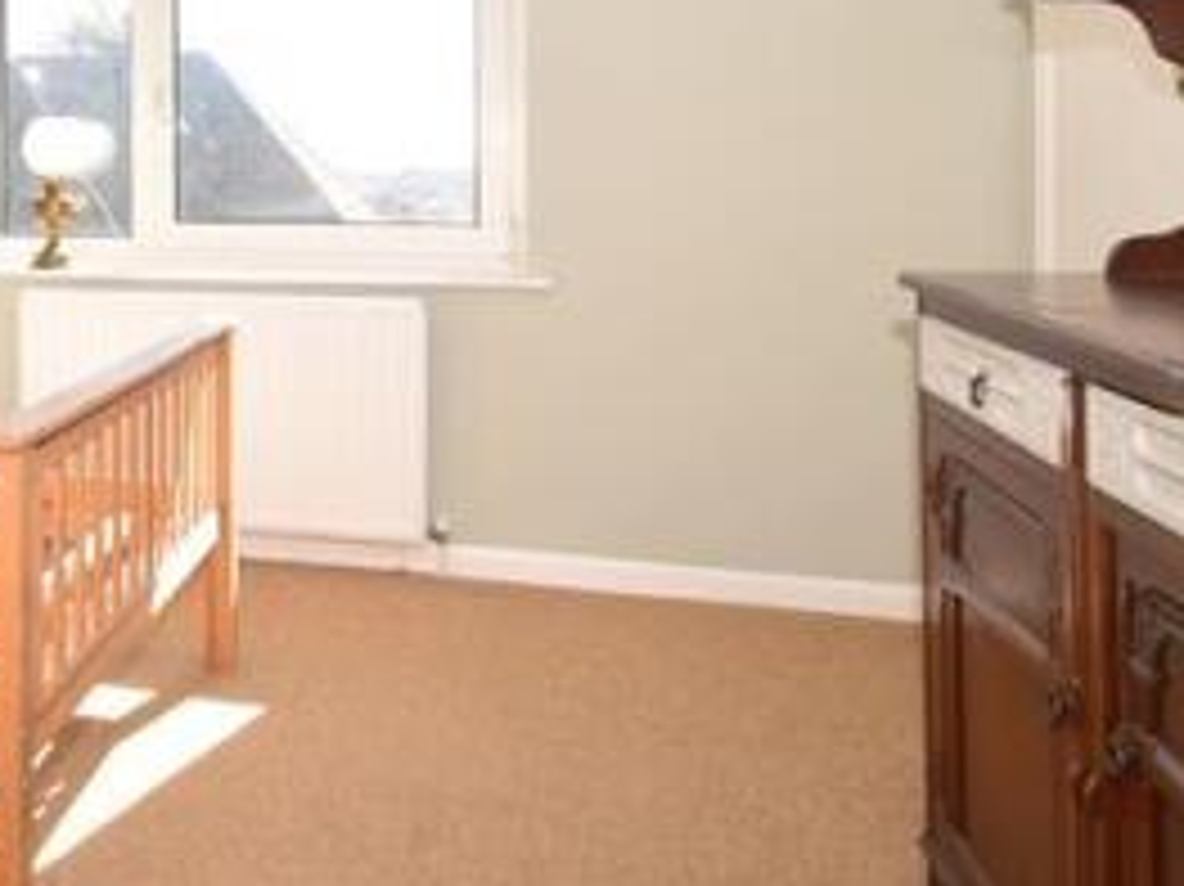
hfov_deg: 44.8
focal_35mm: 36
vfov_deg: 37.9
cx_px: 41
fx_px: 1231
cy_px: 151
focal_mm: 10
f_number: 5.6
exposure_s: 1/125
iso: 200
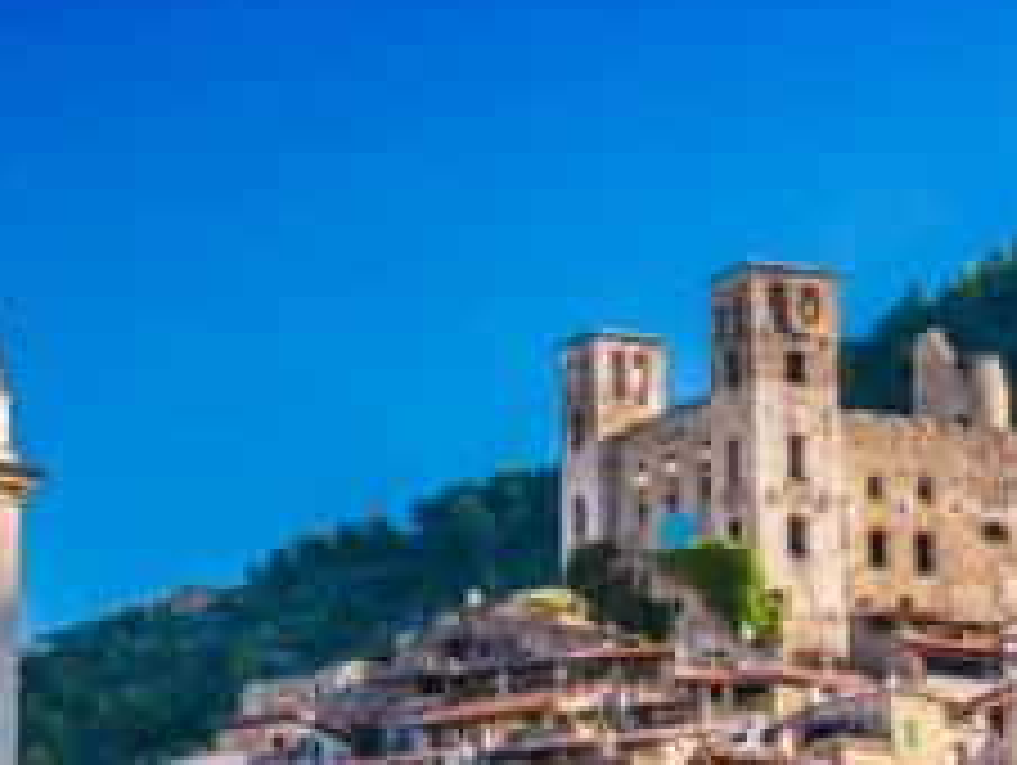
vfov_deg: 11.4
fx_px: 3823
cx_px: 500
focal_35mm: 130
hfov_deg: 15.2
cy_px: 504
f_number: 8
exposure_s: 1/125
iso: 400
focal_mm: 68
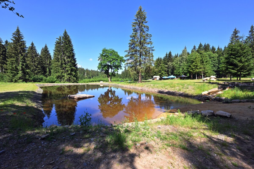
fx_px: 99
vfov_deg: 81.2
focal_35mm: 14
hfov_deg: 104.3
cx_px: 127
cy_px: 84
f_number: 11
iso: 500
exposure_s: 1/250
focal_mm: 14
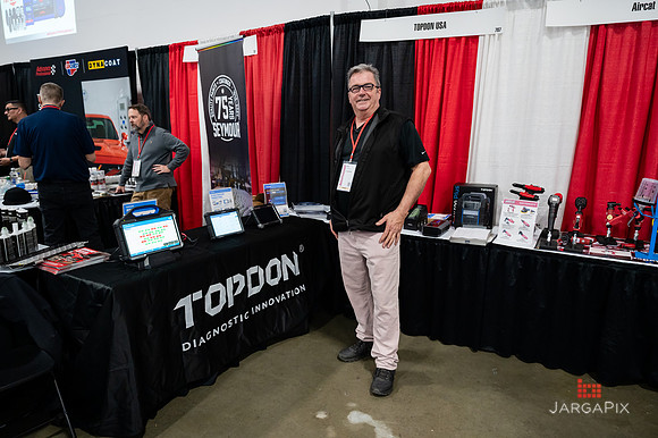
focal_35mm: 24
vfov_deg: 52.8
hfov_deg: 73.5
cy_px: 219
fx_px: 441
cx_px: 329
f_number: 3.2
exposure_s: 1/200
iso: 2500
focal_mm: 24
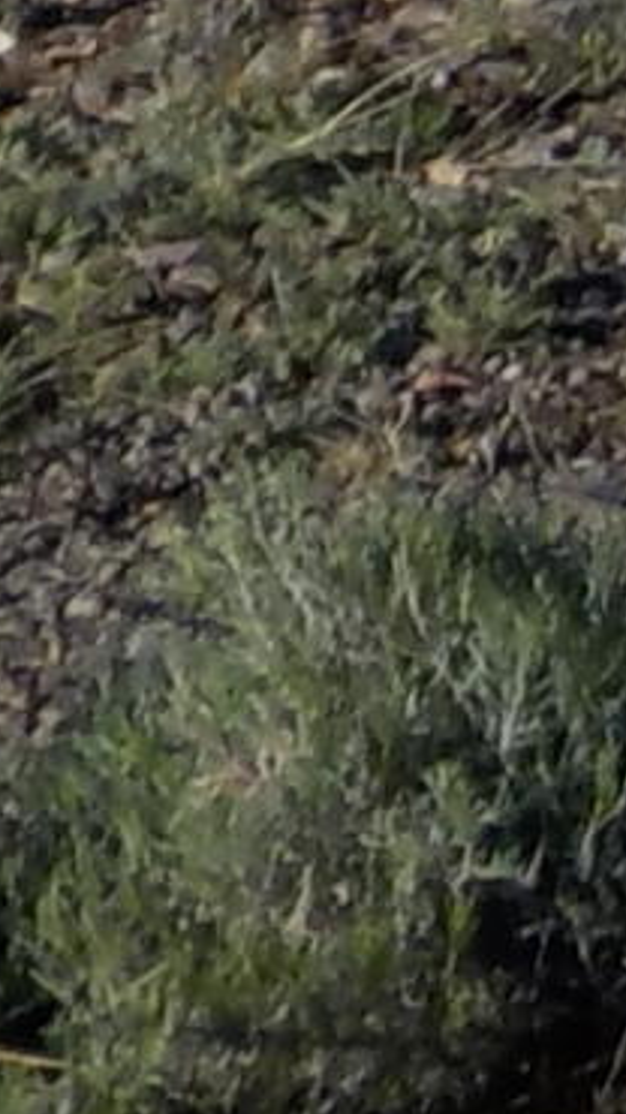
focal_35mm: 265
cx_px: 2299
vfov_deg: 7.5
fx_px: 7824
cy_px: -1704
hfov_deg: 4.3
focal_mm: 4.1
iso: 125
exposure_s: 1/1250
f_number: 3.3
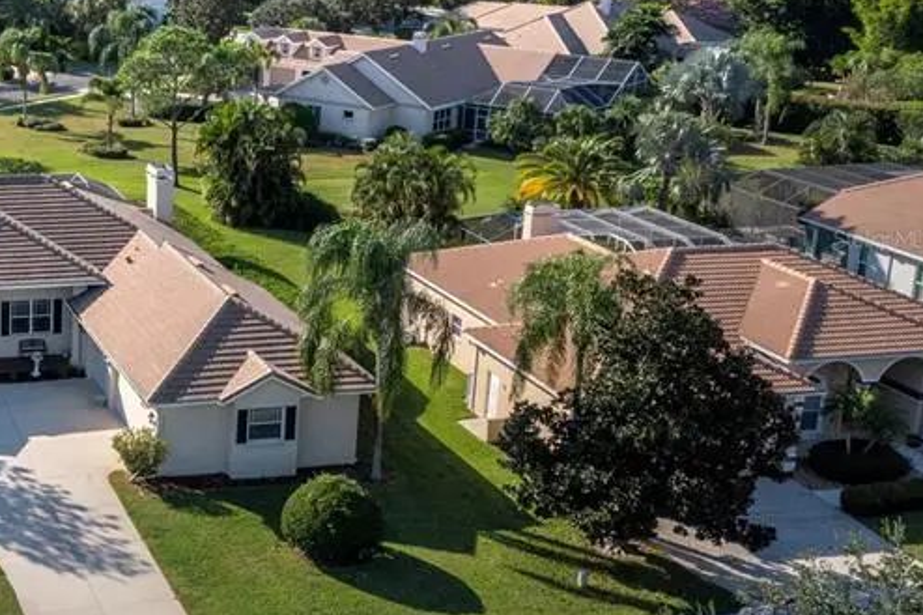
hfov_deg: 31.7
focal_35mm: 58
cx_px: -17
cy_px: 238
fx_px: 1486
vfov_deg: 23.3
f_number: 6.3
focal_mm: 10.26
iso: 100
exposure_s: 1/800
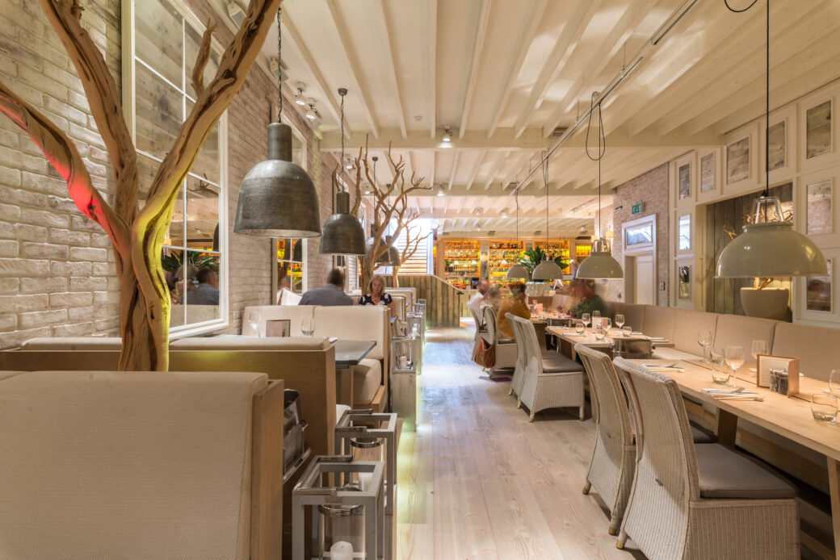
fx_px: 420
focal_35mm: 18
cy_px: 280
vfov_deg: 67.4
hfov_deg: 90.0
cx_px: 420
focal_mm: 18
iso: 100
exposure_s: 3
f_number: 11
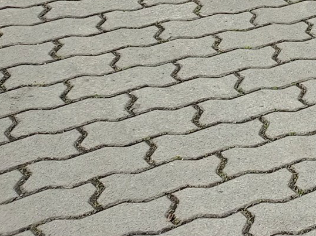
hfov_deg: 13.2
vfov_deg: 11.2
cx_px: 715
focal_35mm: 119
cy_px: -252
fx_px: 1086
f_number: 1.79
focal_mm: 4.69
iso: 103
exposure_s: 1/671
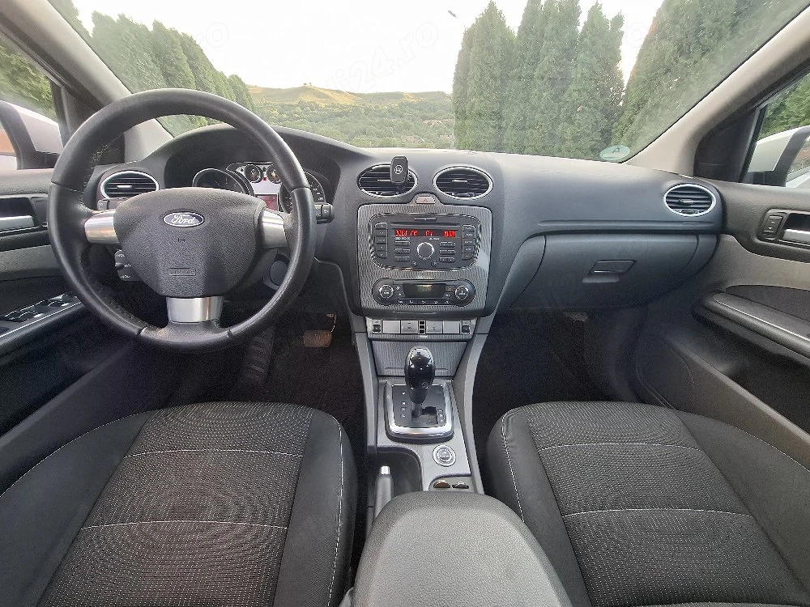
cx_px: 405
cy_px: 304
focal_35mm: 13
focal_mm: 1.74
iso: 50
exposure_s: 1/50
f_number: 2.2
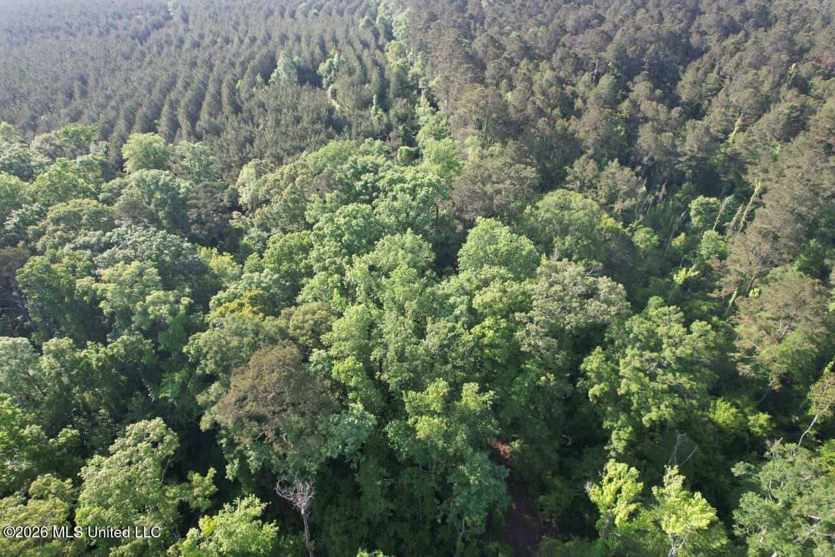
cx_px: 418
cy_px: 278
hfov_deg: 78.6
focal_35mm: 22
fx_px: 510
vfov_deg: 57.2
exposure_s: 1/350
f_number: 2.8
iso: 100
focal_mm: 8.4
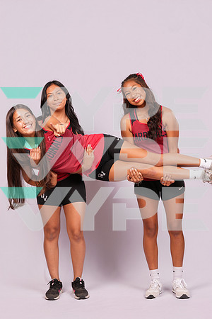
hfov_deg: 19.5
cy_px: 160
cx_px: 106
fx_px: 618
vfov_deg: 28.8
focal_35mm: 70
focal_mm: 70
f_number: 6.3
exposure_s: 1/200
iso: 200
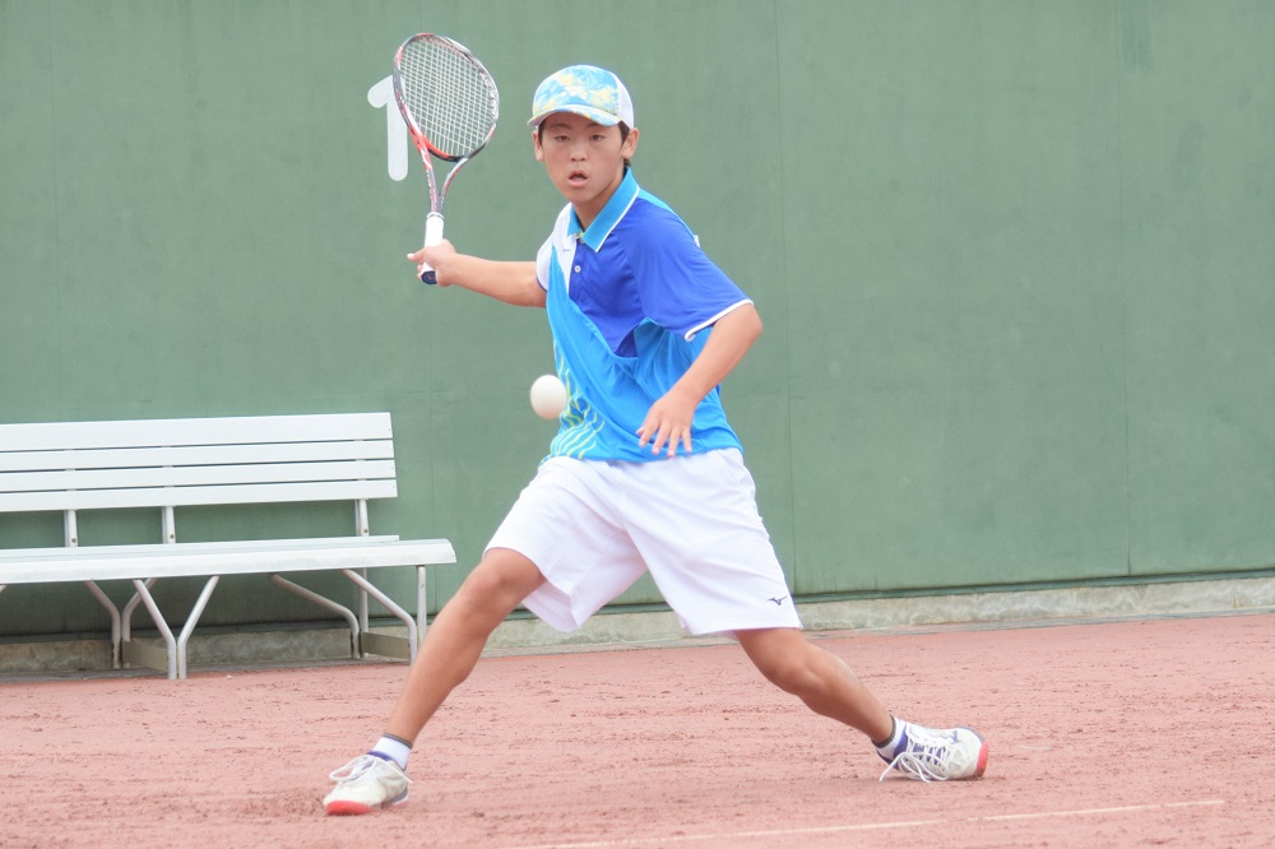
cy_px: 424
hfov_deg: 16.1
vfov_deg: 10.7
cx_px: 638
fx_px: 4514
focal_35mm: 128
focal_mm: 85
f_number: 4.5
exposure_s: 1/1600
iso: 500
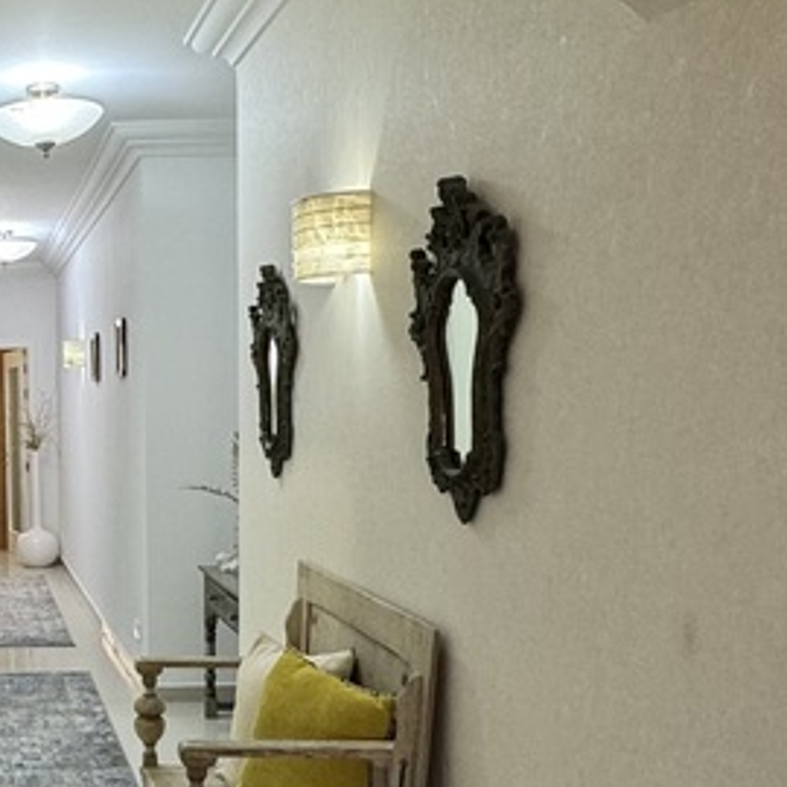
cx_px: -64
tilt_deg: -3.1
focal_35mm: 47
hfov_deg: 32.1
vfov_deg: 35.9
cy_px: 475
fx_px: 1209
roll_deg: +1.0
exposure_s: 1/50
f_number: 2.2
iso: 160
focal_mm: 2.22
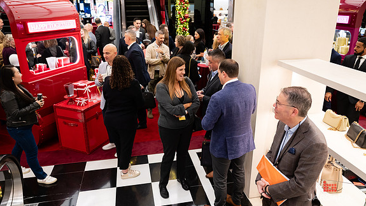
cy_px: 91
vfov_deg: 41.4
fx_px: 272
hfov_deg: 67.9
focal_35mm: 28
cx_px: 184
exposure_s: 1/160
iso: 1250
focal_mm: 26
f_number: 3.2
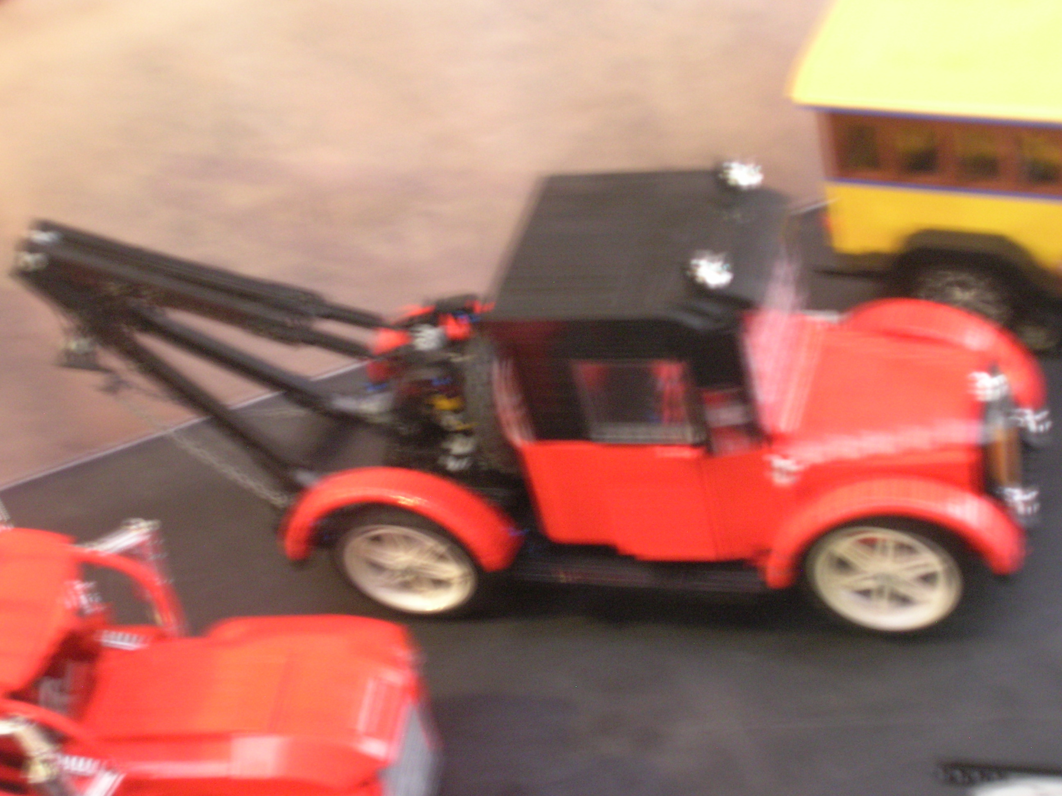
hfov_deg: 27.8
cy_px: 398
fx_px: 2148
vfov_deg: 21.0
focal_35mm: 70
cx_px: 531
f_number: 3.9
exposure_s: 1.03
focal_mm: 11.7
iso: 200
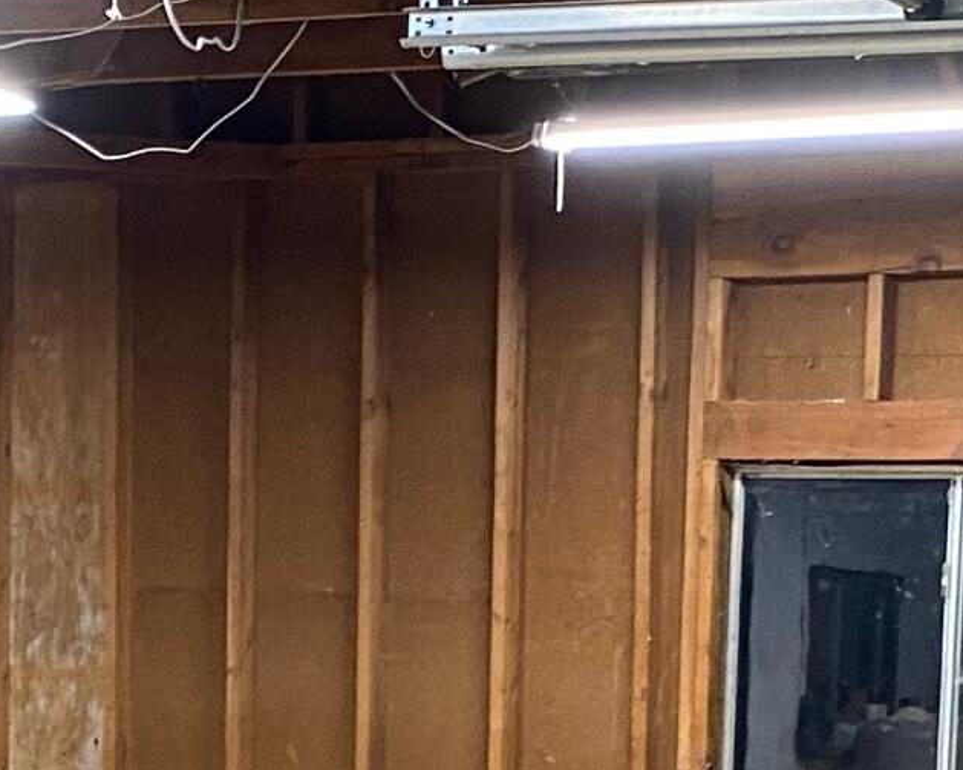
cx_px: 476
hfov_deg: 15.9
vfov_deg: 12.4
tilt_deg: -3.2
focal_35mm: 121
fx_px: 3448
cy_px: 978
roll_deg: -1.6
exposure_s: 1/60
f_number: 1.8
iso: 200
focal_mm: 4.25
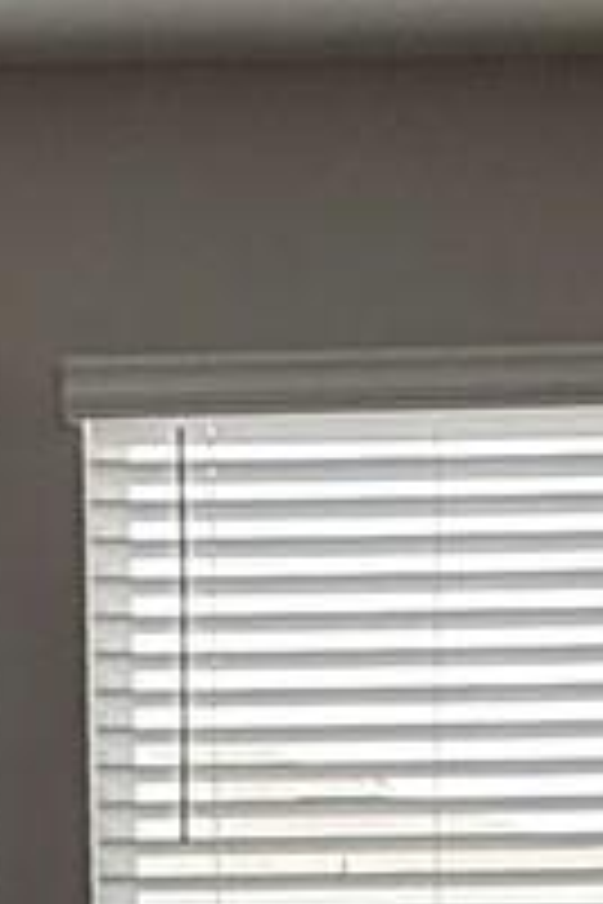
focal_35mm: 116
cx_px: 252
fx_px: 2914
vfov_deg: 16.1
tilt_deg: -7.1
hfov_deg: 11.8
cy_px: 1385
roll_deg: +0.7
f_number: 2.2
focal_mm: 2.22
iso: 50
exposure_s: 1/188
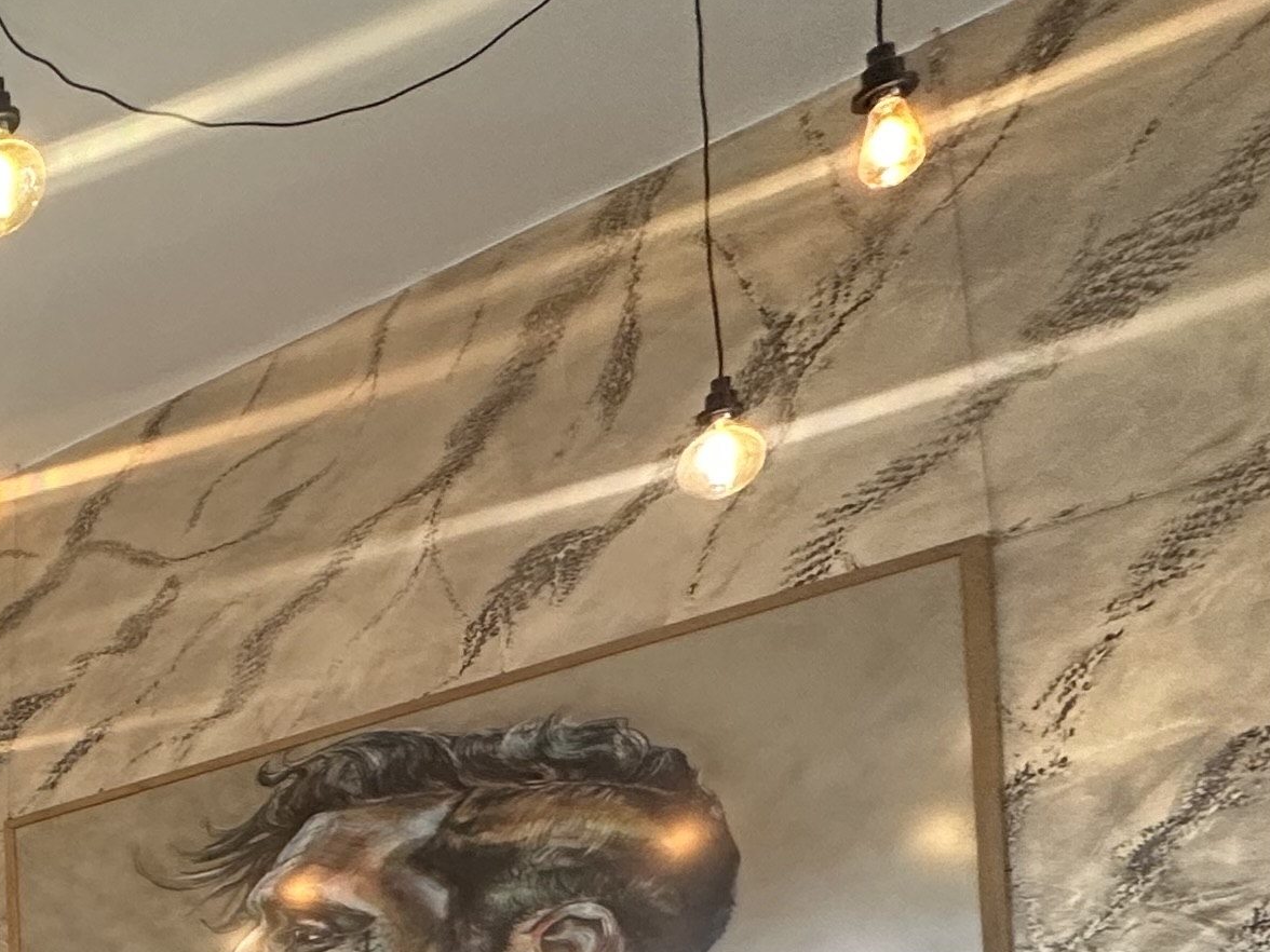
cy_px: 1332
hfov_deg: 23.9
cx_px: -899
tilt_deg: +2.3
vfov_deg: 24.9
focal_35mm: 48
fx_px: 1761
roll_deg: +1.2
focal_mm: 2.22
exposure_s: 1/100
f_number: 2.2
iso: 200
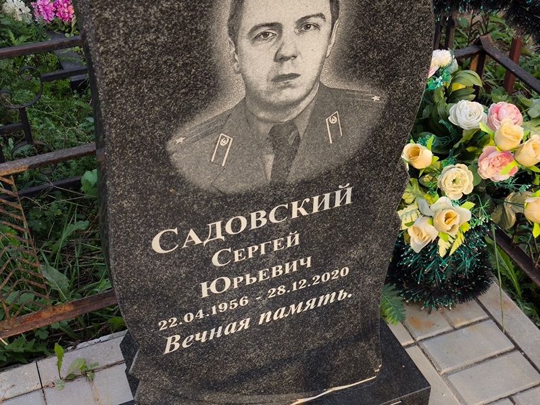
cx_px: 270
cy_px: 202
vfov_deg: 29.1
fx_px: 780
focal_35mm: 50
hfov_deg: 38.2
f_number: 1.7
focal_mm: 4.71
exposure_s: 1/224
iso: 50
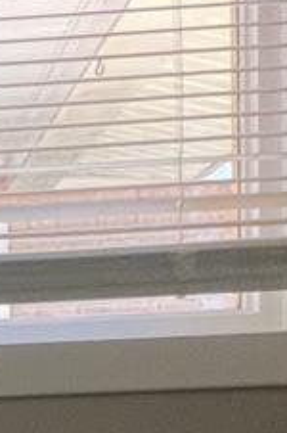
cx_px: -212
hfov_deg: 13.5
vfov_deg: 20.9
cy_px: 498
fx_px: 1103
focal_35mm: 92
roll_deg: +1.3
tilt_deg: -4.4
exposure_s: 1/60
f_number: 1.8
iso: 125
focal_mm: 1.57
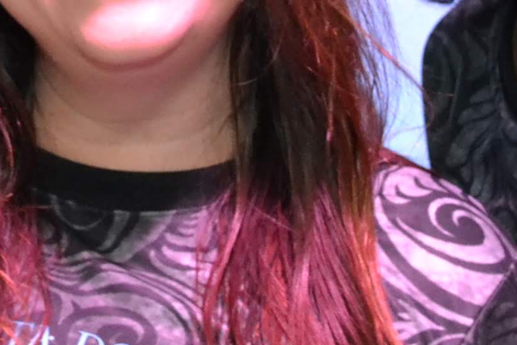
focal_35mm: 178
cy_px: -10
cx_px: -13
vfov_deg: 7.7
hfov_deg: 11.4
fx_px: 2557
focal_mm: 28
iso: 2800
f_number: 4.5
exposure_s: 1/15
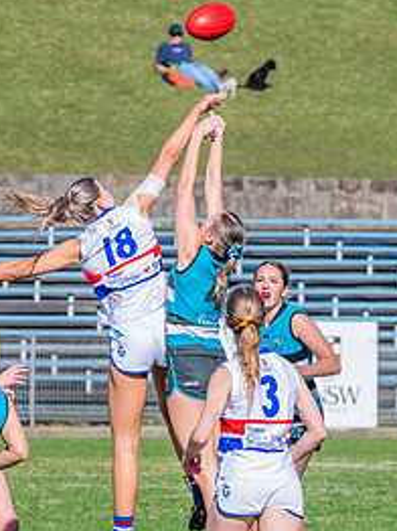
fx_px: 11043
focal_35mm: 721
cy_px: 374
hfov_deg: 2.1
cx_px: 165
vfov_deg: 2.8
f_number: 11
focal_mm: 260
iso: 800
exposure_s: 1/1600
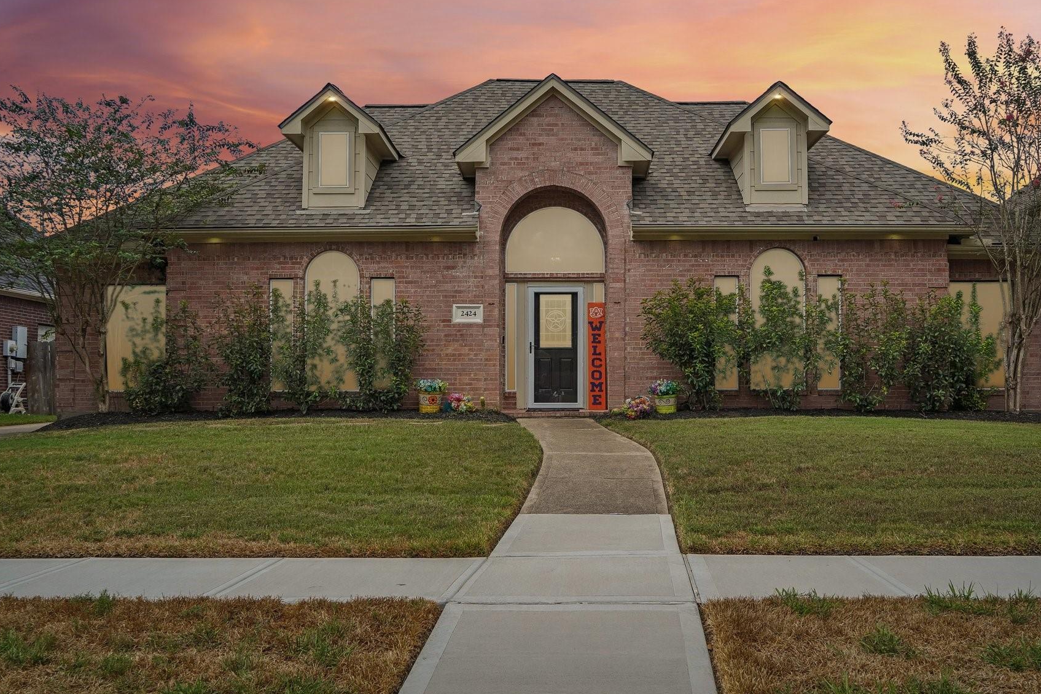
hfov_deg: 63.6
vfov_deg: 44.9
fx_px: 839
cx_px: 551
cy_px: 304
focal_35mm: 29
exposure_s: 1/1000
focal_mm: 24
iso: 500
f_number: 8
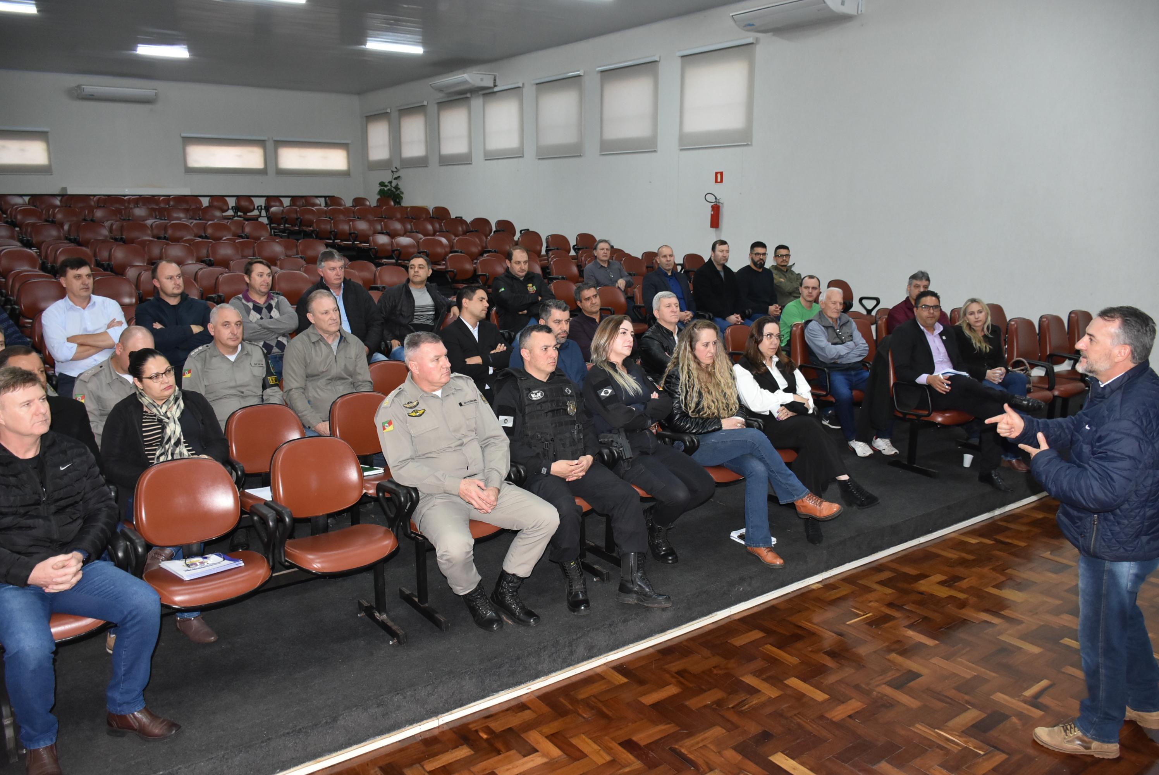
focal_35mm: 27
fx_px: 870
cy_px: 388
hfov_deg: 67.3
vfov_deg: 48.0
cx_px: 580
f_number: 3.5
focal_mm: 18
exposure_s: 1/60
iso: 1400
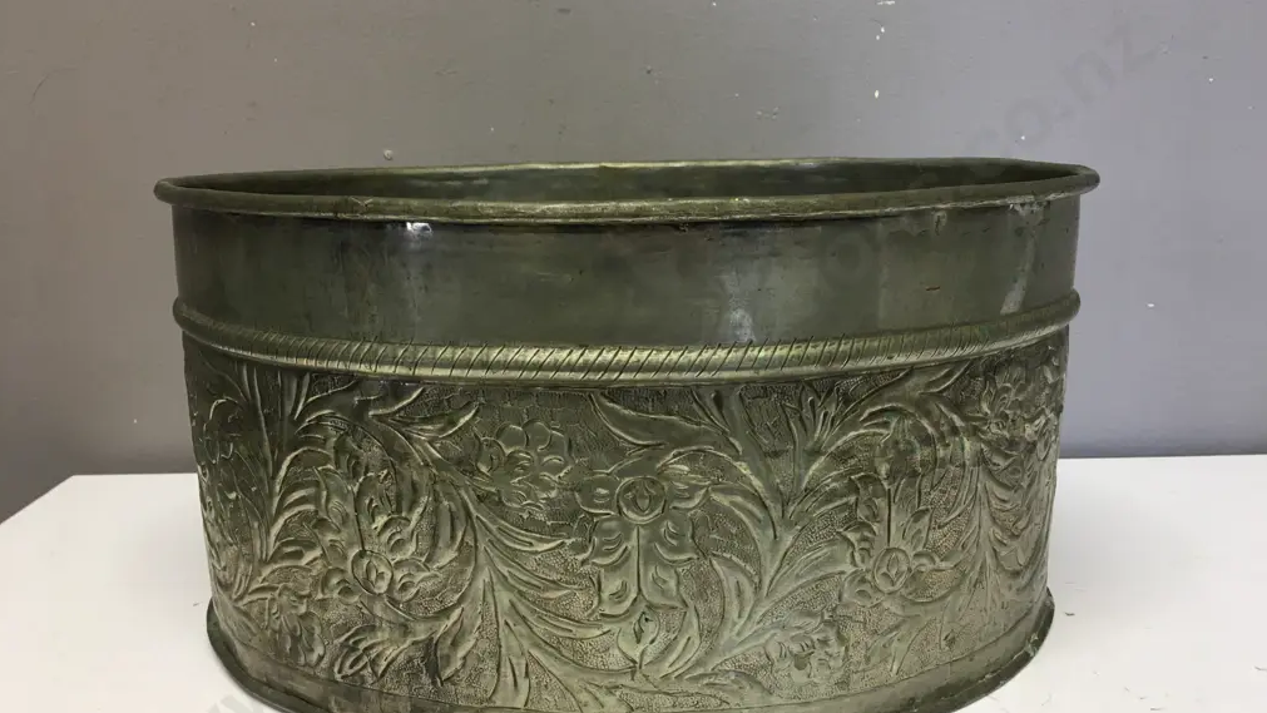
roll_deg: -0.4
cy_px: 421
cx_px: 629
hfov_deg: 61.0
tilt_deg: -13.4
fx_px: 1075
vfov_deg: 36.6
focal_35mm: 32
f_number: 2.2
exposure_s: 1/33
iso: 40
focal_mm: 4.15
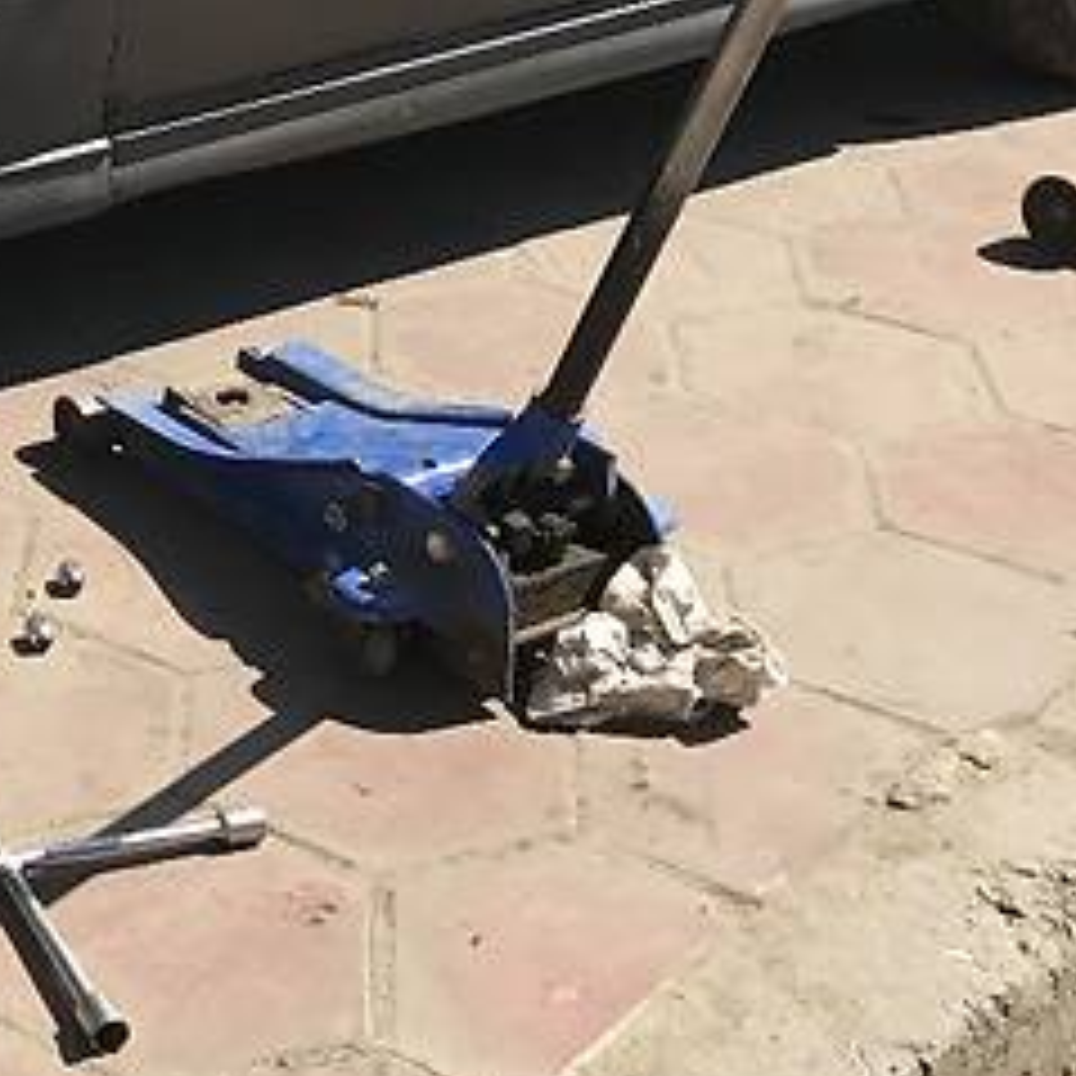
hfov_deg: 20.2
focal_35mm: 83
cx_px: 0
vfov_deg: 20.5
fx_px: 2919
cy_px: 117
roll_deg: +0.4
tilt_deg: -20.5
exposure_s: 1/2128
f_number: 1.8
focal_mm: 4
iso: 20
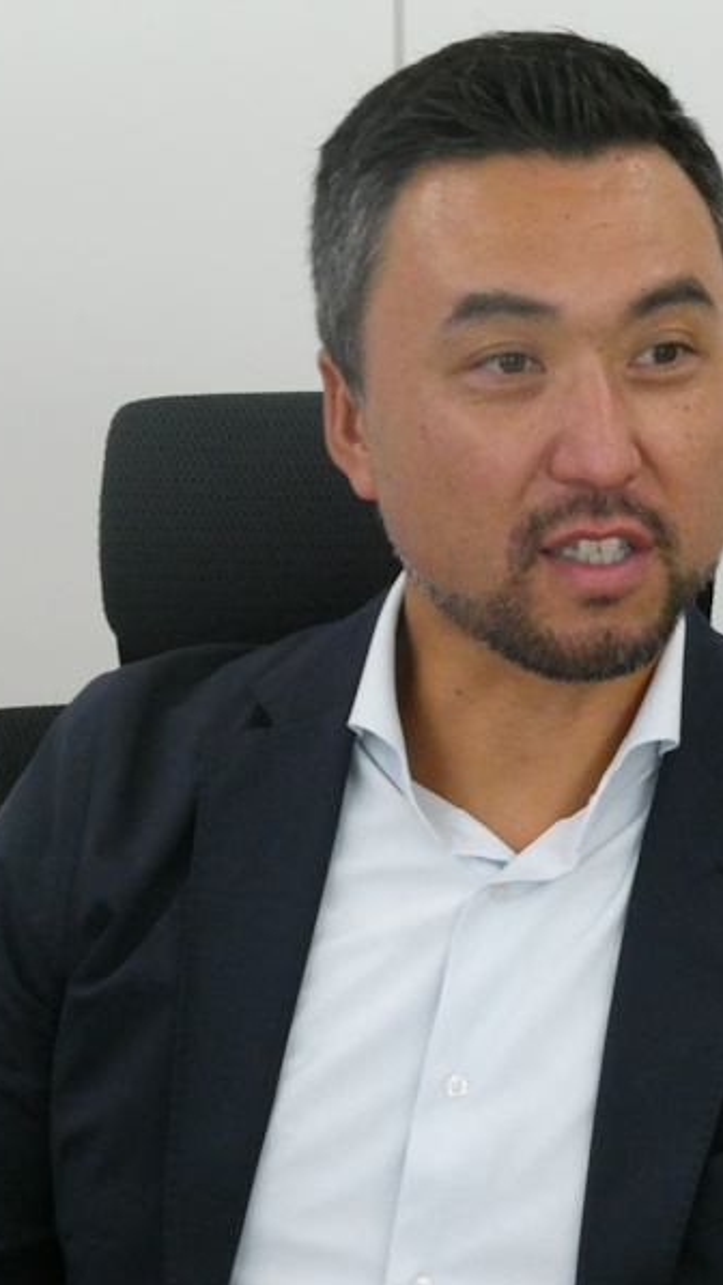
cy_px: 641
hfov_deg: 11.2
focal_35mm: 108
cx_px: 486
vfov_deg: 19.8
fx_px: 3679
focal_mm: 13.2
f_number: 5
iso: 1000
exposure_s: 1/80
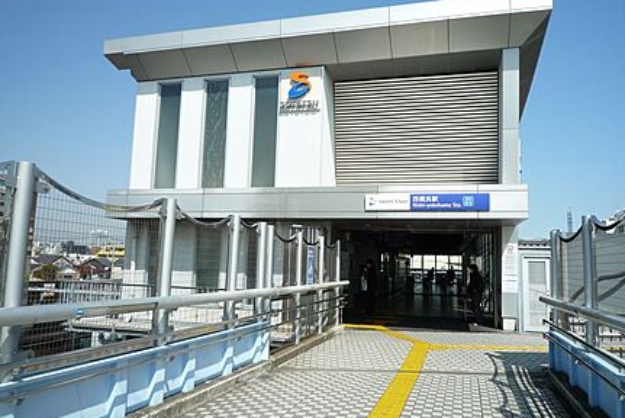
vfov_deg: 48.0
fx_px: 469
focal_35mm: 27
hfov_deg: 67.3
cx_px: 322
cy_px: 205
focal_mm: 4.4
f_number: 4
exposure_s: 1/800
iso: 100
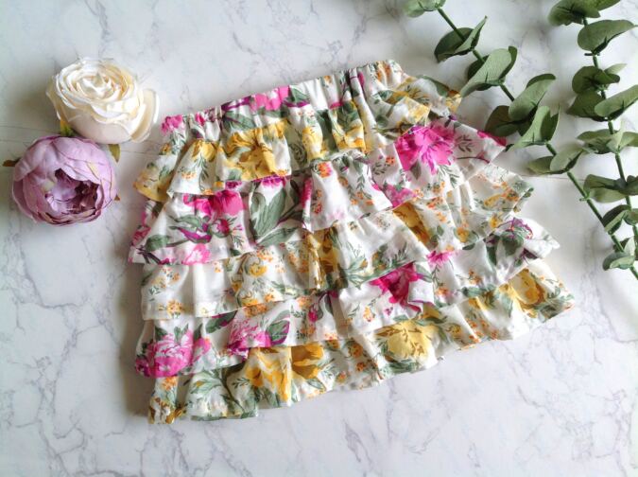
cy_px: 238
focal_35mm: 35
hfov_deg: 52.7
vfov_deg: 40.6
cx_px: 319
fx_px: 644
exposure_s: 1/275
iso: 50
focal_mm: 4.28
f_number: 2.4
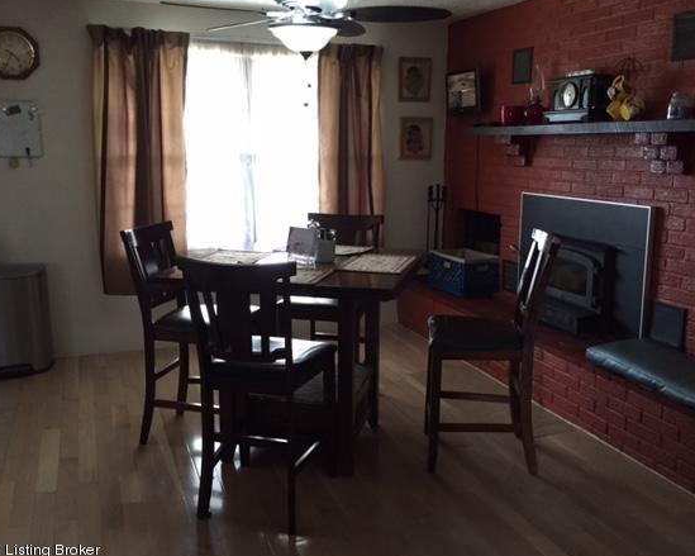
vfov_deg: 44.5
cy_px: 271
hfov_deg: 54.2
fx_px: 679
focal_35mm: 33
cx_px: 352
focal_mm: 4.15
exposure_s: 1/30
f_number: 2.2
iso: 200
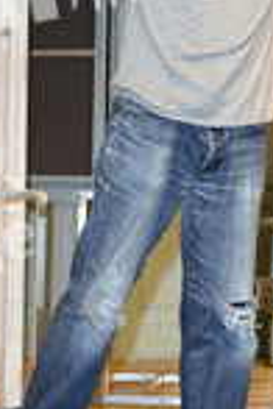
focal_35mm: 171
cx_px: 195
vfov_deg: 12.0
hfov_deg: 8.0
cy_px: 103
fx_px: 1945
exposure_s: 1/160
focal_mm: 42
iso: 500
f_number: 6.3
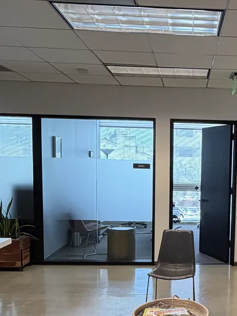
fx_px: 411
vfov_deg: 41.6
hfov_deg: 30.8
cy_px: 208
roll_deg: -1.4
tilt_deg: -6.3
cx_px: 213
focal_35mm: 45
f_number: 2.2
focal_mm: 2.22
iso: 160
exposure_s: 1/120
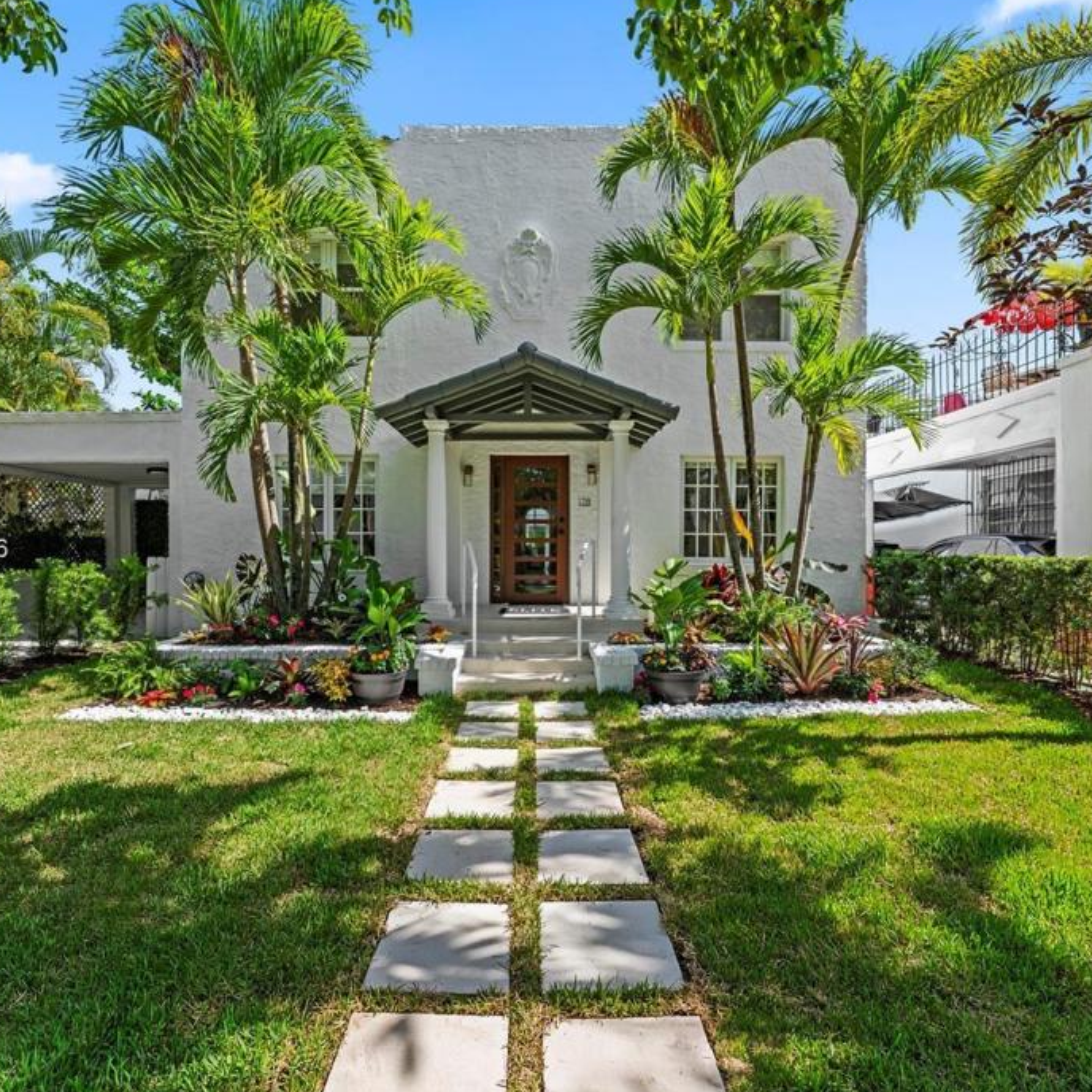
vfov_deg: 87.4
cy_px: 551
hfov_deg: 87.4
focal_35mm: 16
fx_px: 571
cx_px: 532
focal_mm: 12
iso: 200
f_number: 7.1
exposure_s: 1/320
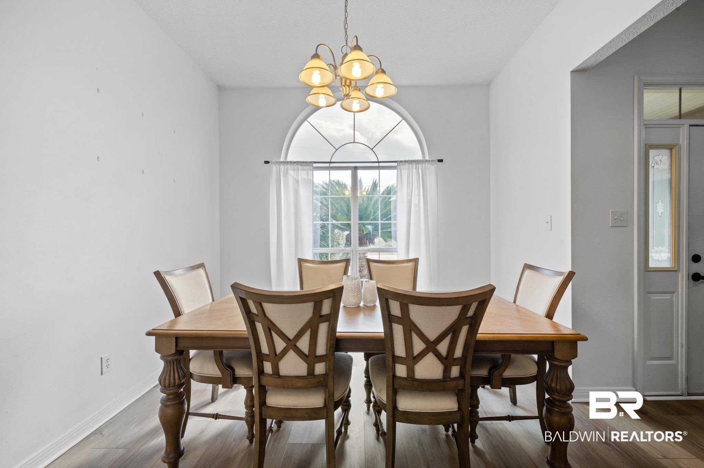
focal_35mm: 14
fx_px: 274
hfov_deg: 104.3
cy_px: 234
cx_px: 352
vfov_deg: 81.1
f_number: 11
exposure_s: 1/15
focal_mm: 14
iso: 320
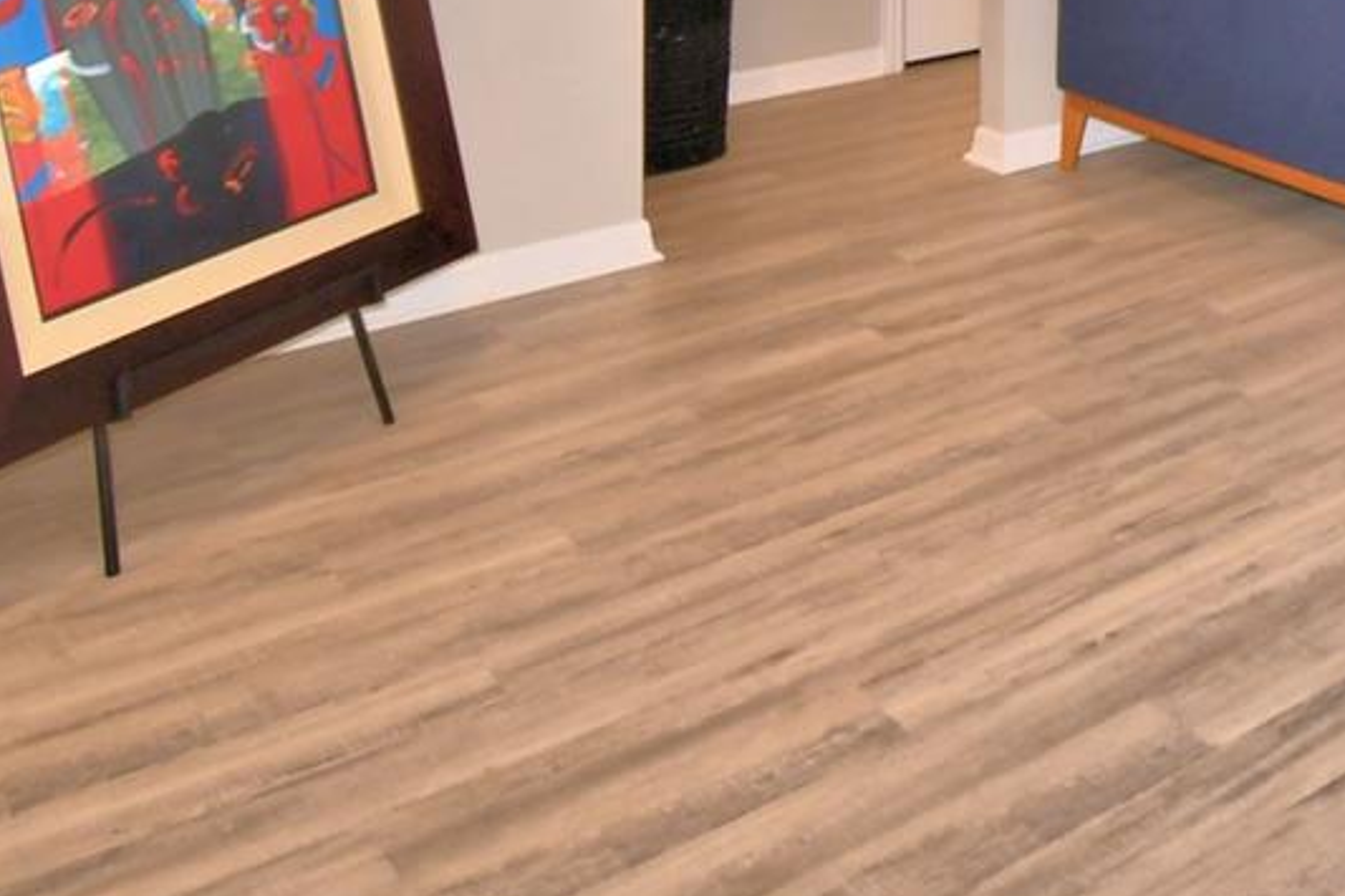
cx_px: 1529
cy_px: -351
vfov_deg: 24.8
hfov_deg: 36.0
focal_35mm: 45
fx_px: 1681
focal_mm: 10
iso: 200
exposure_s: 1/40
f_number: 4.5
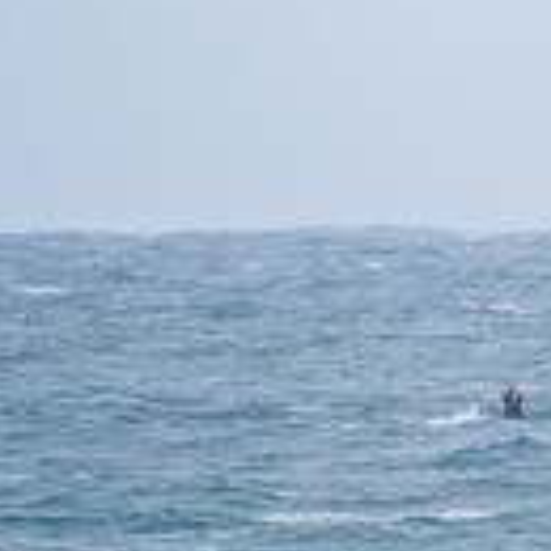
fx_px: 41996
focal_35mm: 2332
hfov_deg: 0.8
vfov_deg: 0.8
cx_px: 1291
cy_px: 61
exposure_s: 1/1000
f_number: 5.6
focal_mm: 500
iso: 90
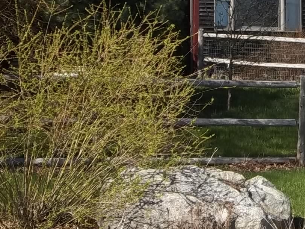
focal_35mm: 111
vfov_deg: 13.2
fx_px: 978
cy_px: 10
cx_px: 373
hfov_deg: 16.9
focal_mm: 7.8
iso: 80
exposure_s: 1/400
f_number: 4.5
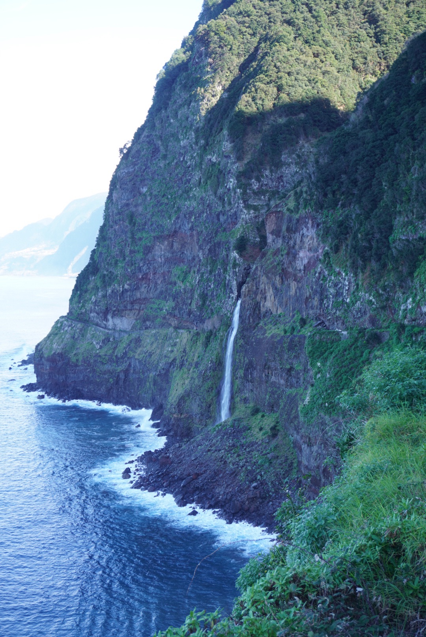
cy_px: 318
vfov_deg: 42.3
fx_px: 824
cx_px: 213
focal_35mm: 46
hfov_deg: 29.0
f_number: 5.6
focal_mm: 31
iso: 100
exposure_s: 1/60
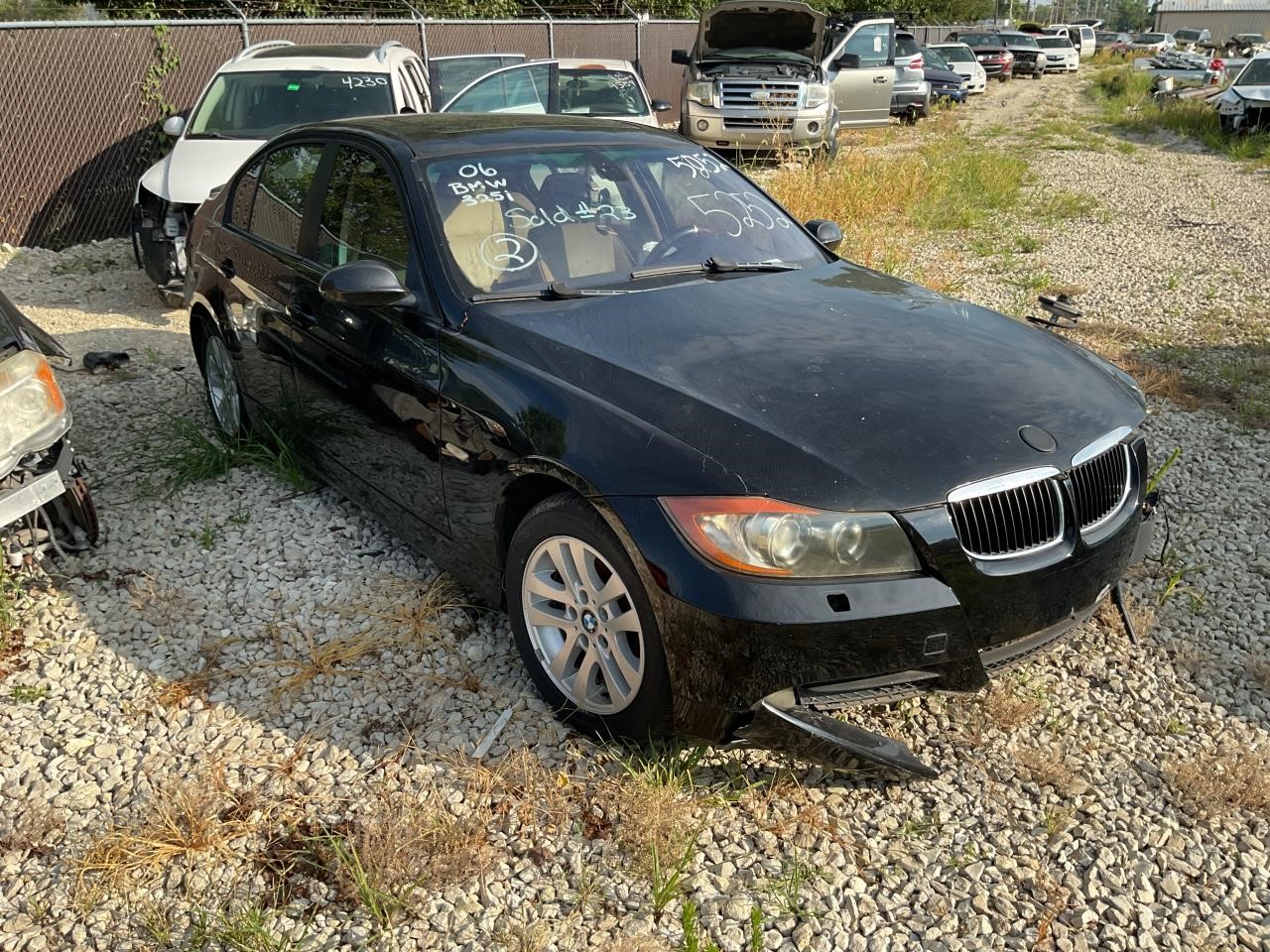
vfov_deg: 48.2
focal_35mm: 29
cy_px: 476
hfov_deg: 61.7
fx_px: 1064
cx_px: 635
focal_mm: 3
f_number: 1.8
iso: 16
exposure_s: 1/929
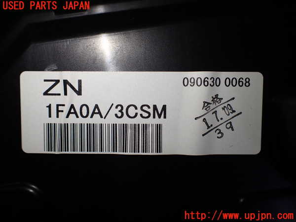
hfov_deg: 60.0
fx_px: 257
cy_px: 111
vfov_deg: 46.8
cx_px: 148
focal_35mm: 30
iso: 100
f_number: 2.3
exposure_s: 1/160
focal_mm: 5.4
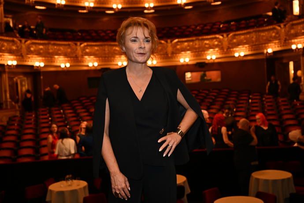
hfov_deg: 47.4
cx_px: 152
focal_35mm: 41
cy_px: 102
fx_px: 346
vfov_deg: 32.6
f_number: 4
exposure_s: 1/125
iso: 3200
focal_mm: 41
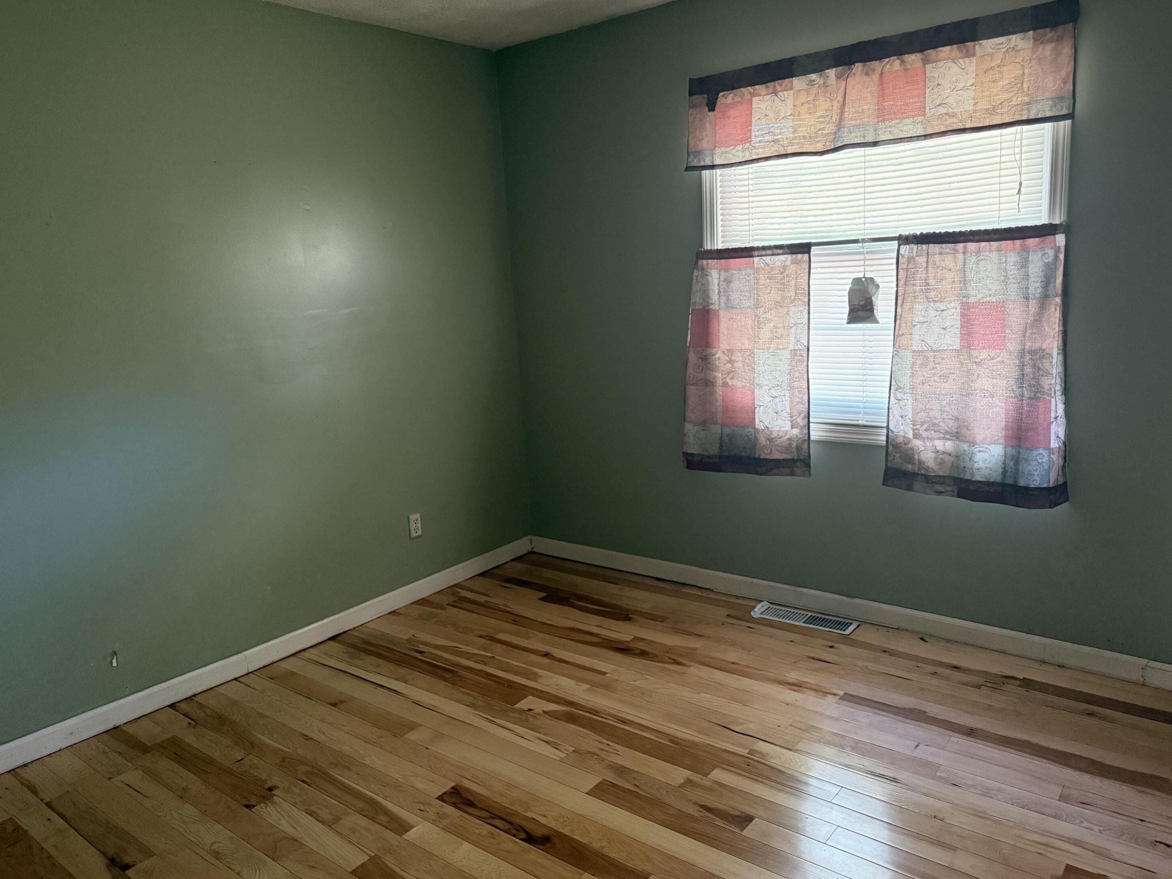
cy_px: 450
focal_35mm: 25
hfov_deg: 69.4
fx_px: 846
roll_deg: +3.3
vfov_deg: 54.9
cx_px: 584
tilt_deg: -10.3
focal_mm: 6.76
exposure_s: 1/60
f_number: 1.78
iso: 640
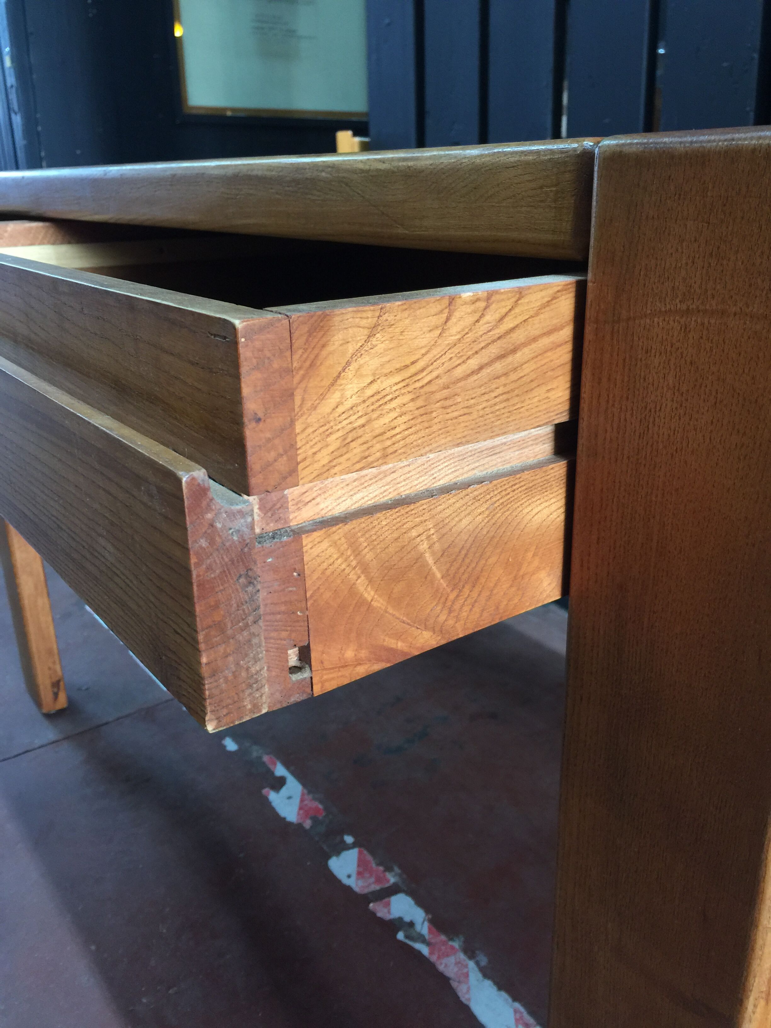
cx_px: 386
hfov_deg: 48.2
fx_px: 861
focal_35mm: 29
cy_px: 514
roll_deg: +1.1
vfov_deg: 61.7
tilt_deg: -19.9
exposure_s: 1/17
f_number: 2.2
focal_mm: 4.15
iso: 80
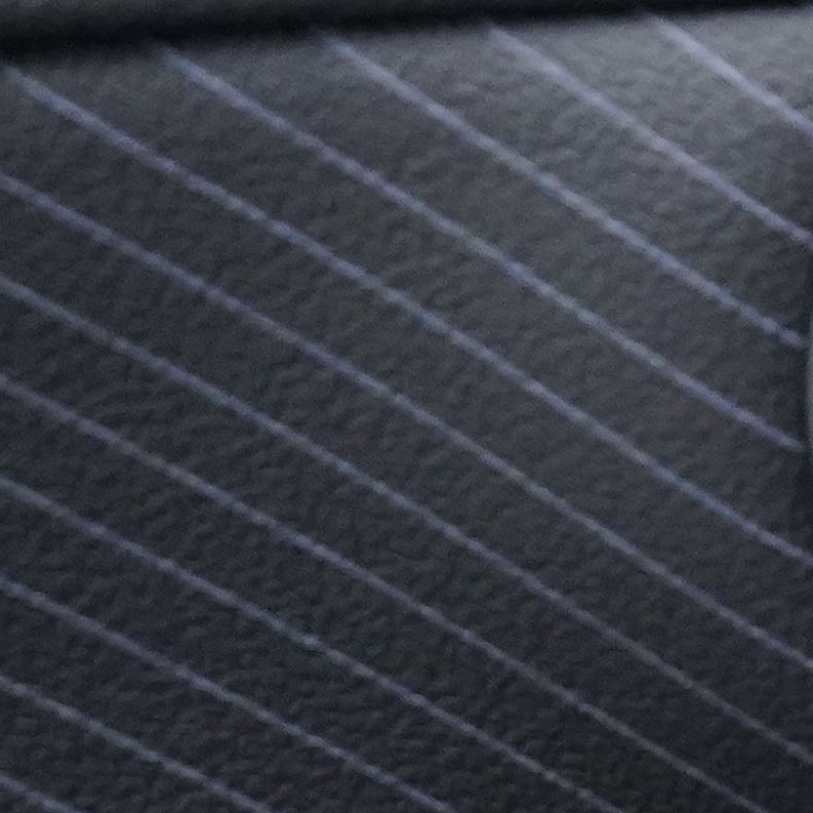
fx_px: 11957
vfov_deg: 3.9
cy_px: 123
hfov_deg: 3.8
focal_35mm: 450
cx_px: 2699
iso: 2500
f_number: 5.6
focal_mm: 70
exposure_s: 1/125
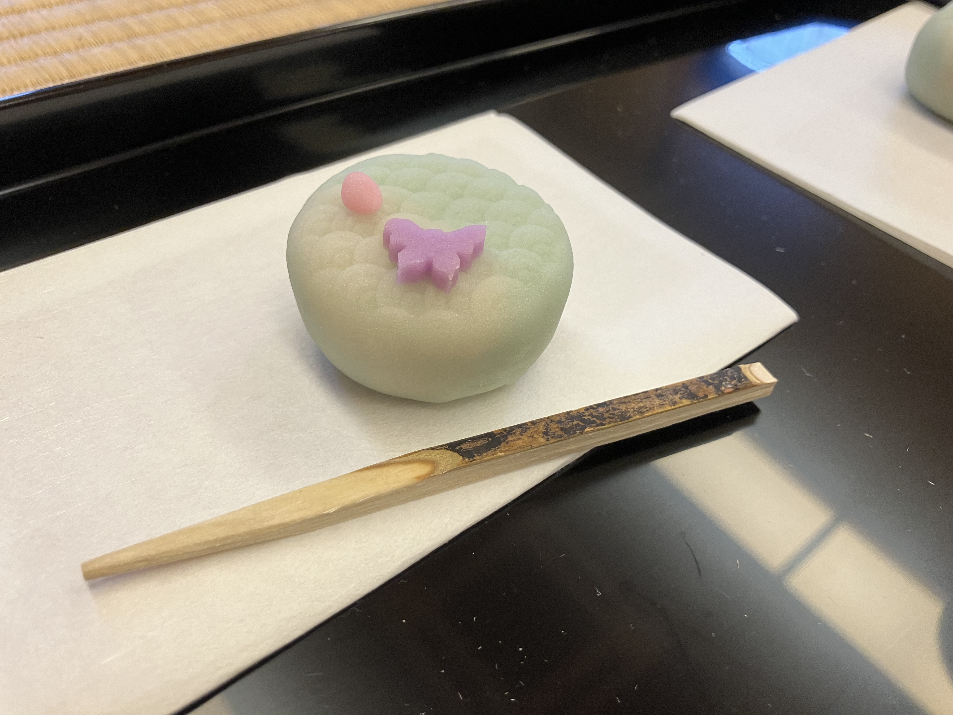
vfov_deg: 49.7
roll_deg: -8.2
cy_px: 358
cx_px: 476
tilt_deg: -42.6
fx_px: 771
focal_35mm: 28
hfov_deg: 63.4
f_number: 1.8
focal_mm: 3.99
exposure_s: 1/50
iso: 80
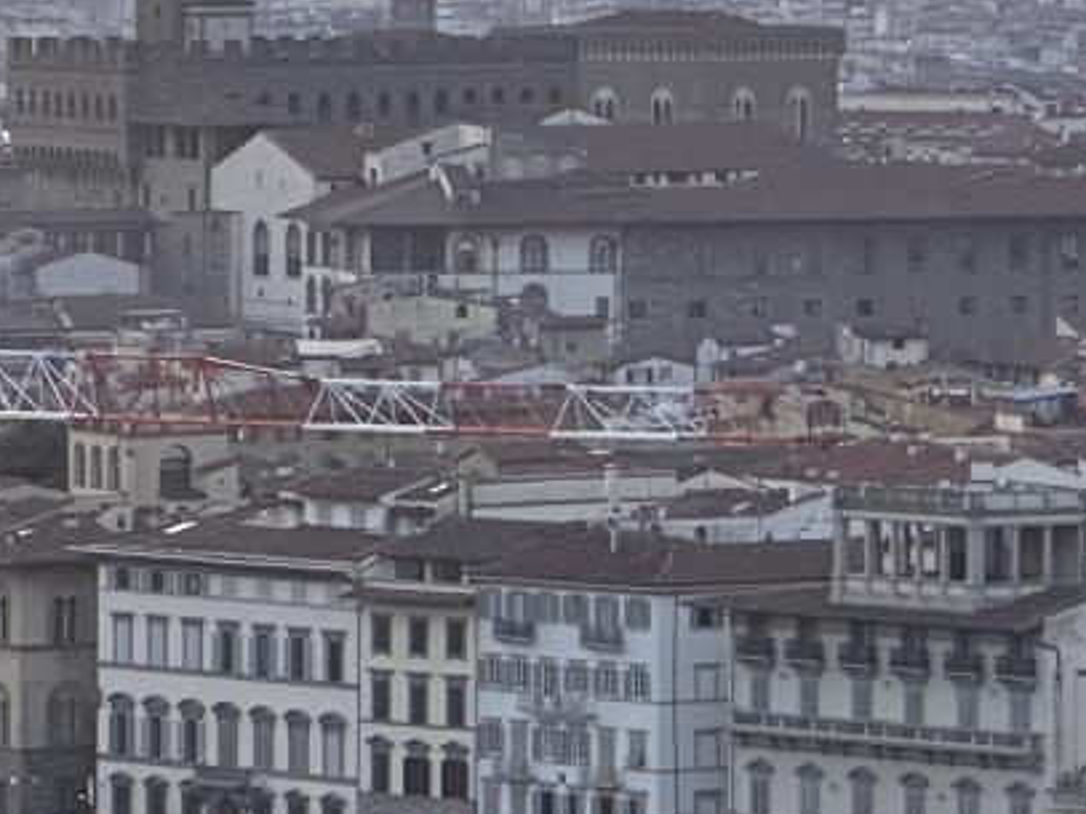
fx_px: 9503
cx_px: 1868
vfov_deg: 4.9
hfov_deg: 6.4
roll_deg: -0.1
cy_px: 232
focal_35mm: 303
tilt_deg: -1.3
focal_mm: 9
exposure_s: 1/99
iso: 50
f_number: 2.8
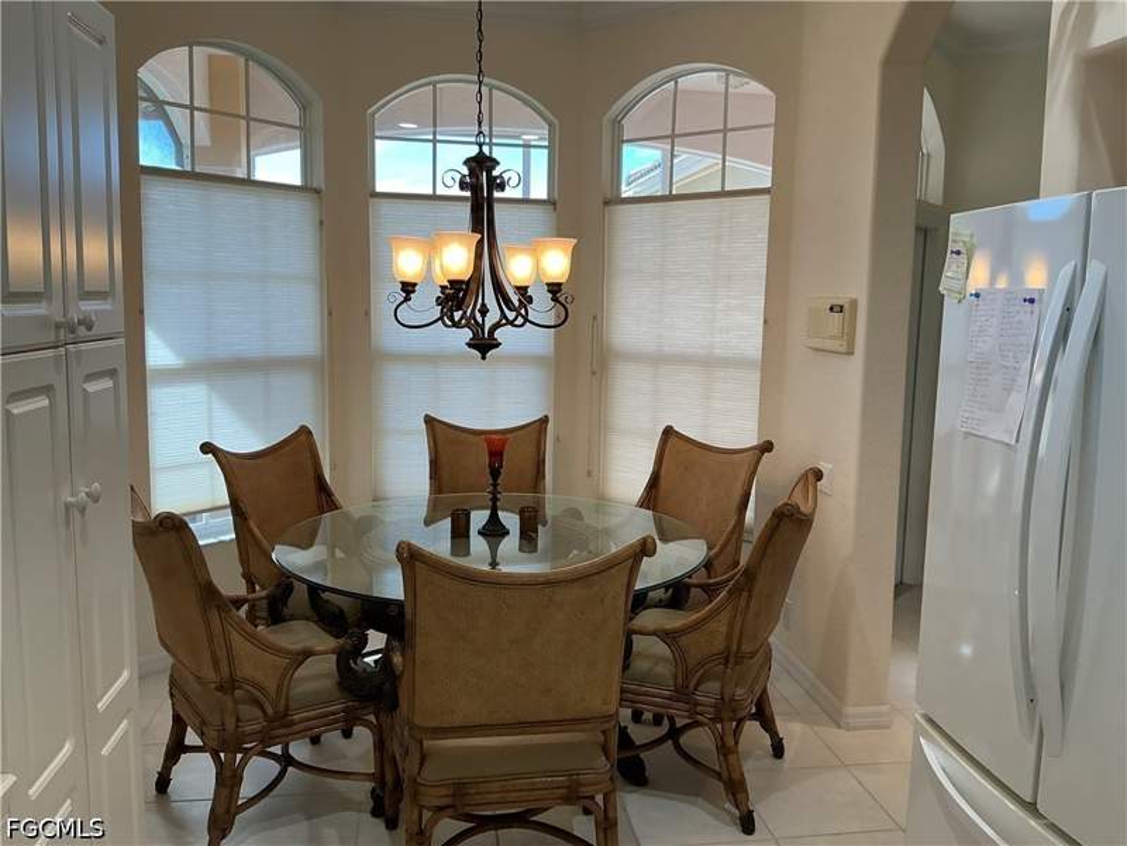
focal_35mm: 28
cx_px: 564
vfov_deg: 49.7
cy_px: 423
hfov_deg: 63.4
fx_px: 912
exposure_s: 1/120
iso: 64
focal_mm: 3
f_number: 1.8
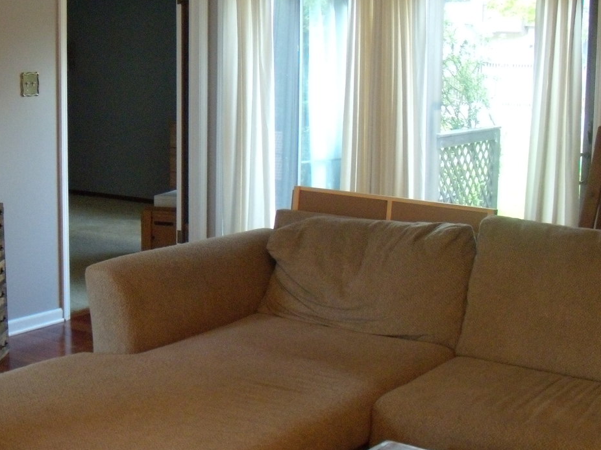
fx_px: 972
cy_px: 227
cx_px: 154
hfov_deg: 33.7
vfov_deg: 26.1
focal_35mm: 56
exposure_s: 1/30
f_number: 3.6
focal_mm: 6.4
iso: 400
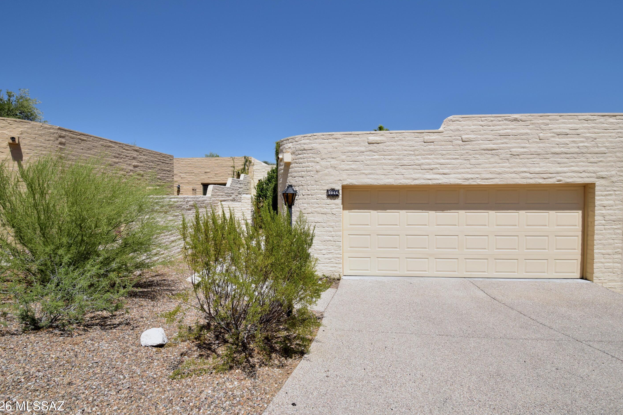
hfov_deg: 96.7
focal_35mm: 16
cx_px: 306
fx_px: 277
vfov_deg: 73.7
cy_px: 205
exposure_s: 1/800
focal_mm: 10
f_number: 9
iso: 400
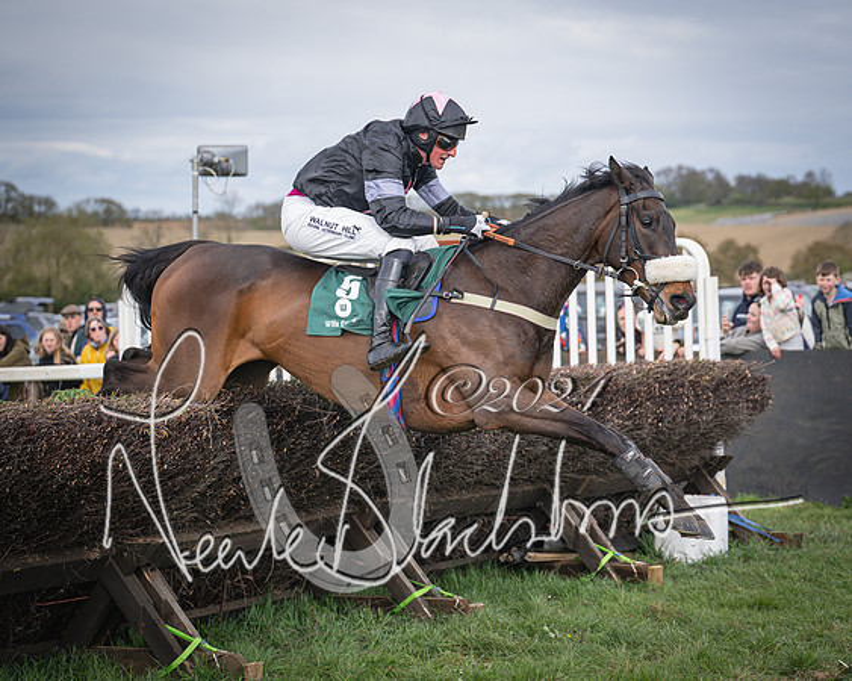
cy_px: 341
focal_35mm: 93
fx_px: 2339
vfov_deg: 16.6
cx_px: 484
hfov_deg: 20.6
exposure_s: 1/2500
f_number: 2.8
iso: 400
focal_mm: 70
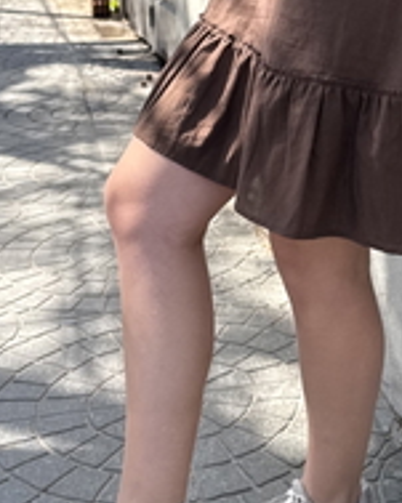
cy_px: 89
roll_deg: -1.4
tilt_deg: -11.0
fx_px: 982
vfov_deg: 28.0
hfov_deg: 22.8
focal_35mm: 66
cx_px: 330
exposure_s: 1/1211
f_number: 1.78
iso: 80
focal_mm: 6.76
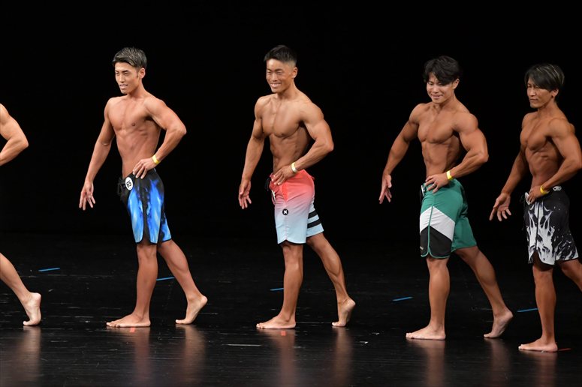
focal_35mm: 240
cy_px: 194
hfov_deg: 8.6
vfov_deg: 5.7
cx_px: 291
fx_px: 3878
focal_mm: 160
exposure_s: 1/400
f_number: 5.6
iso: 3200
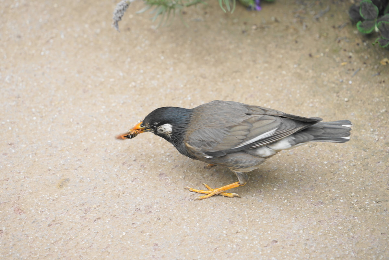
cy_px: 130
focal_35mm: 170
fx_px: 1837
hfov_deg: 12.1
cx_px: 194
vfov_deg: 8.1
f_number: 5.6
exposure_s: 1/200
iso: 160
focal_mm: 170
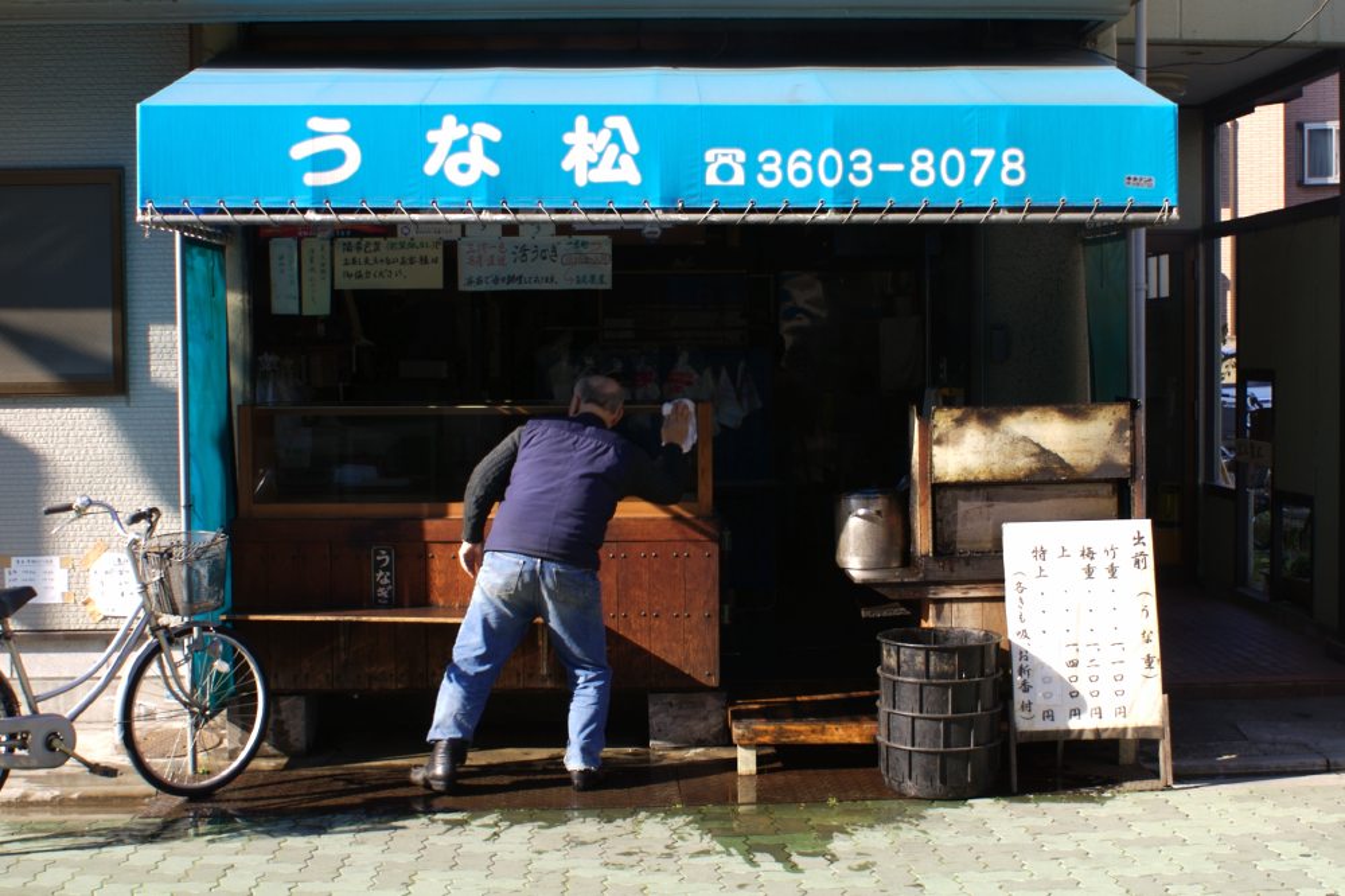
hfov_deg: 49.6
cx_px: 672
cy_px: 448
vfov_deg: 34.2
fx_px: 1457
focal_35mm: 39
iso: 100
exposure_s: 1/80
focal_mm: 26
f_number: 8
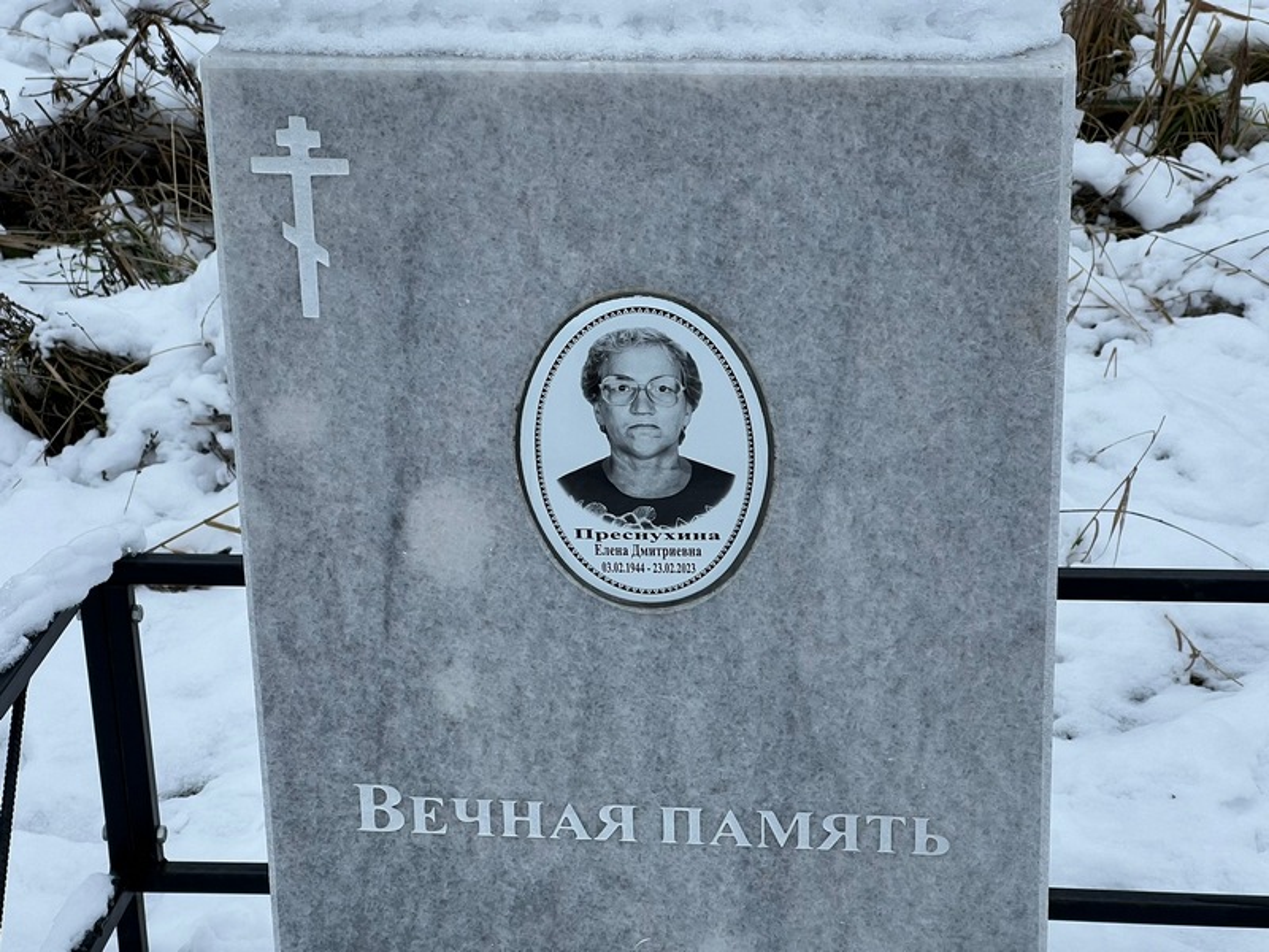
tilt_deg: -24.8
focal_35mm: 77
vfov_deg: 19.1
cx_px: 634
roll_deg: +0.8
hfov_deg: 25.3
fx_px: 2823
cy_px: 476
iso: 32
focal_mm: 9
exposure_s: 1/99
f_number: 2.8
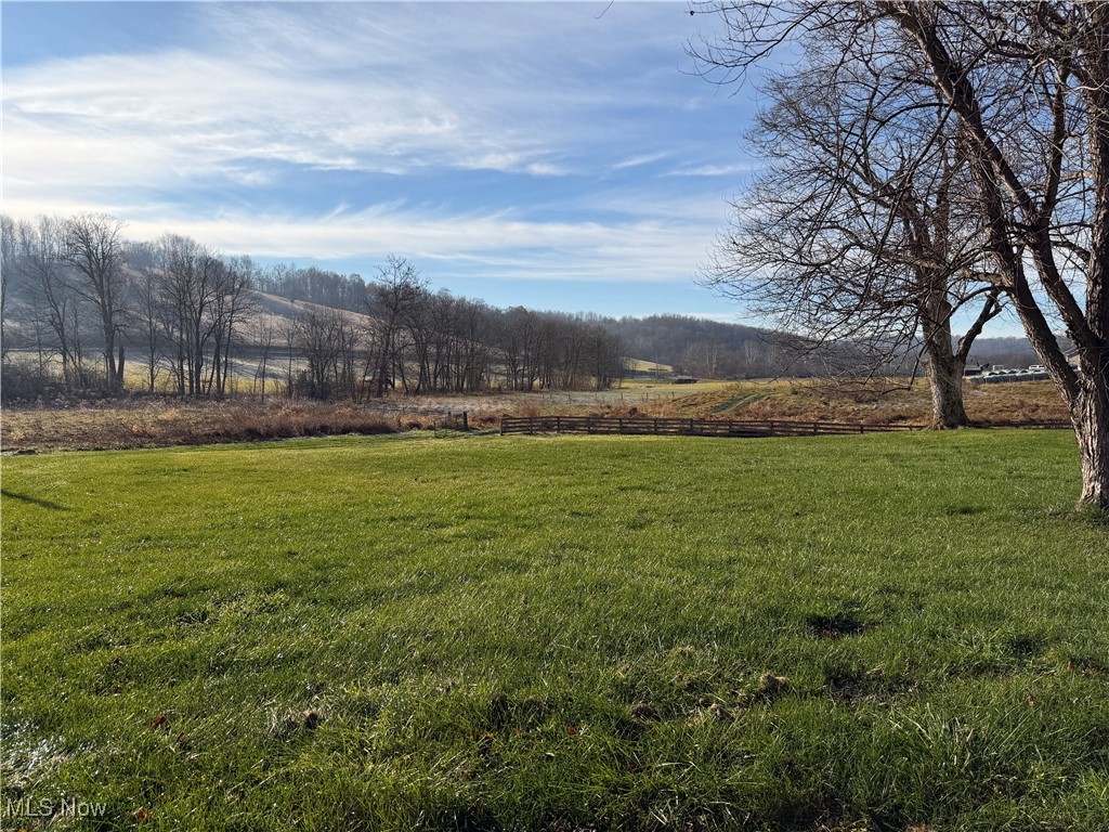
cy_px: 416
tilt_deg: -4.2
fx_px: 769
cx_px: 554
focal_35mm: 24
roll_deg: -0.8
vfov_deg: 56.8
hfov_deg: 71.6
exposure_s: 1/6173
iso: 80
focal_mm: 6.76
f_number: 1.78
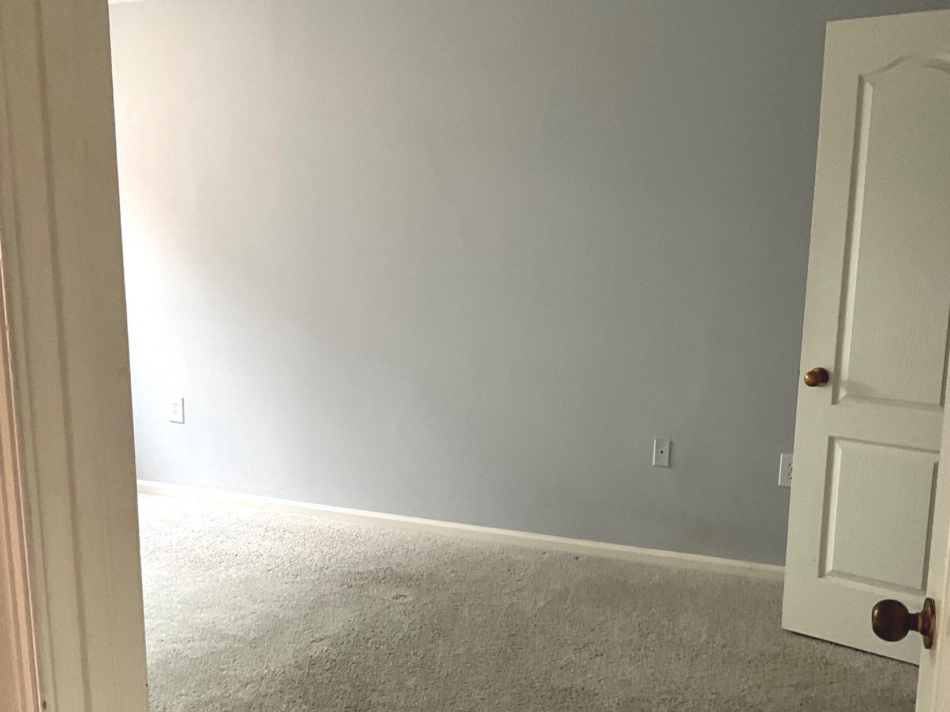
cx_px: 508
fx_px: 988
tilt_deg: -10.4
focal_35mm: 36
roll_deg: -0.8
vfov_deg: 39.5
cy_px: 416
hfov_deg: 51.3
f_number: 1.8
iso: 160
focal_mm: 3
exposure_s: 1/60
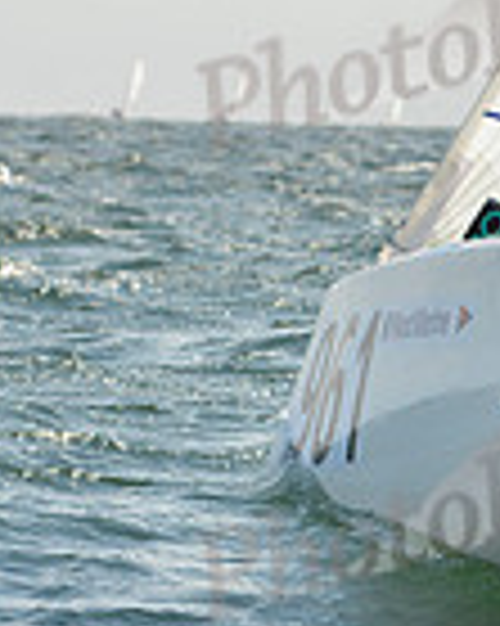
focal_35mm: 393
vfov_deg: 4.9
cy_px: 205
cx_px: 1068
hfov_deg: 3.9
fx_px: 7278
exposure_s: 1/1600
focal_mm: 100
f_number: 6.3
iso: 400
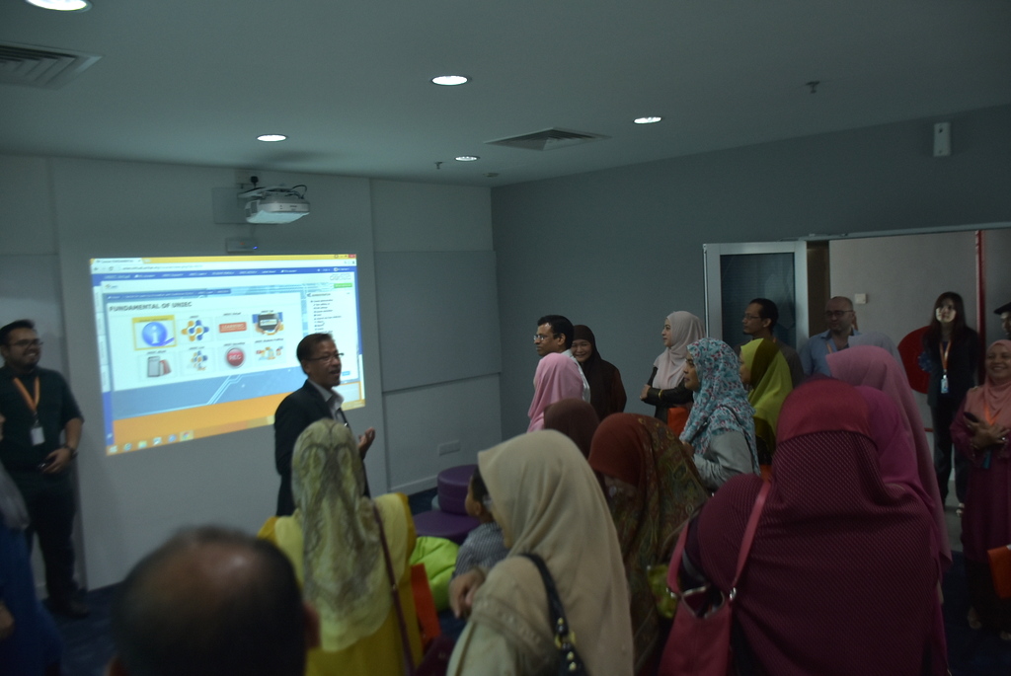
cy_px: 338
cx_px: 506
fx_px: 759
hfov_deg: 67.3
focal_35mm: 27
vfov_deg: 48.0
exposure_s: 1/125
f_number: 3.5
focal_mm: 18
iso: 400
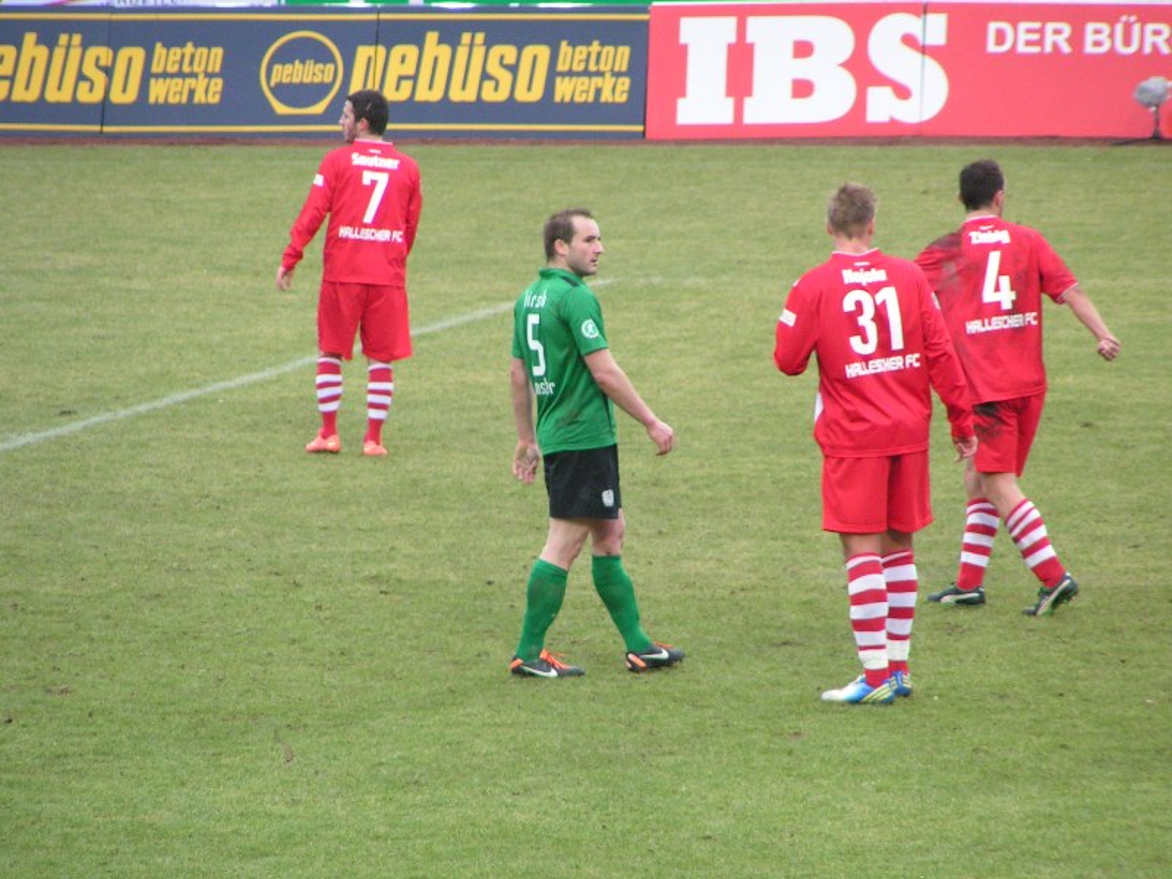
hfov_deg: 5.2
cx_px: 586
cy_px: 440
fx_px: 12866
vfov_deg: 3.9
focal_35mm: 380
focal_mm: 58
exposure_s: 1/250
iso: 200
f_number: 3.5
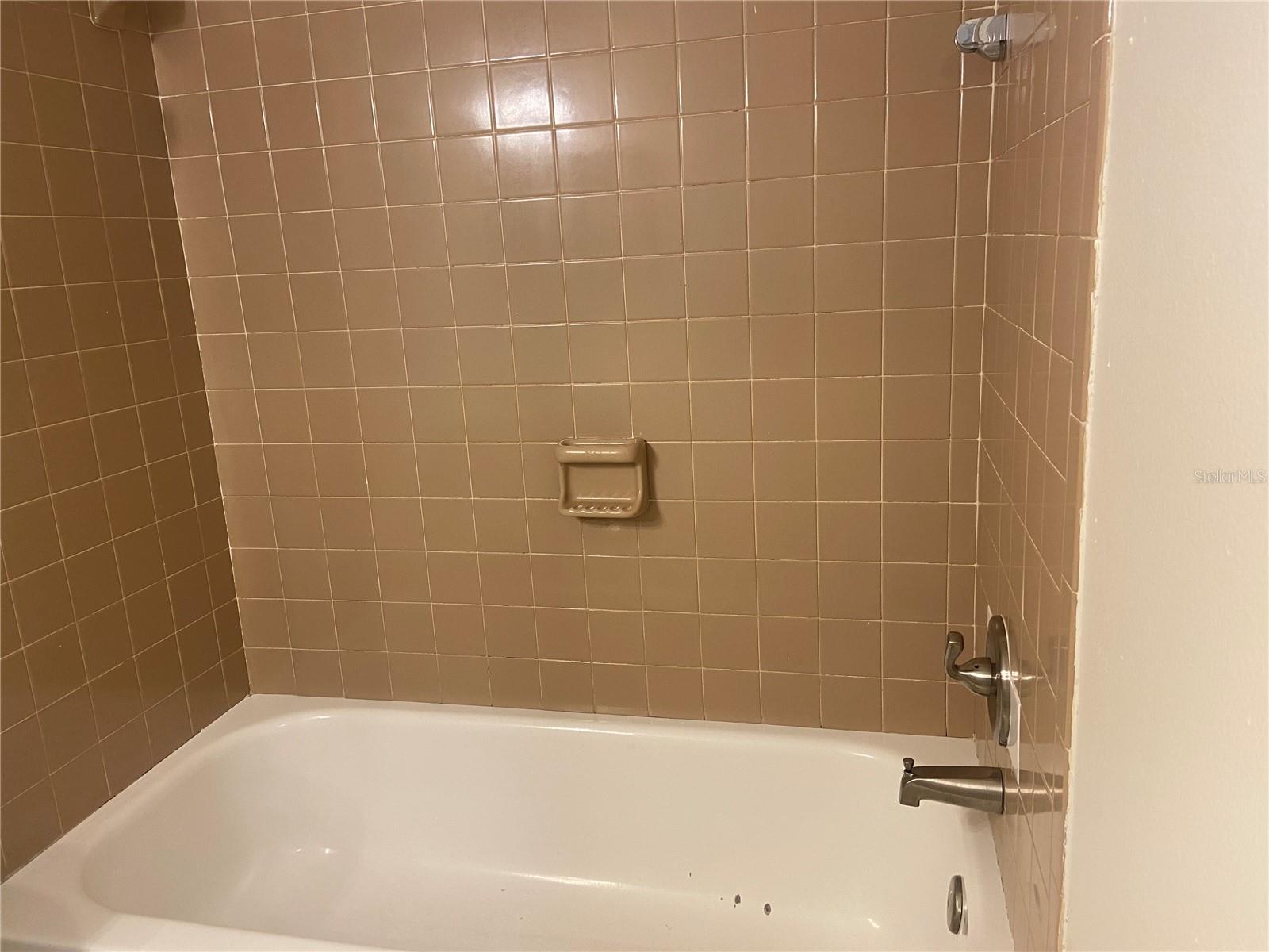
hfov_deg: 67.3
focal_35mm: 26
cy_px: 476
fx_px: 953
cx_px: 634
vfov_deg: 53.1
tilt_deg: -12.8
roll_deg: +2.9
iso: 125
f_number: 1.8
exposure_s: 1/60
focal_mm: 4.25
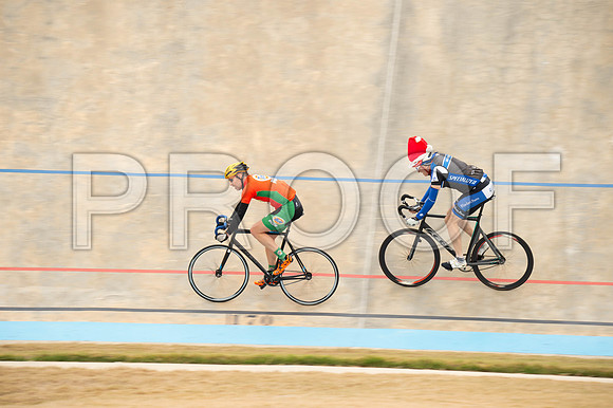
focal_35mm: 260
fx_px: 4425
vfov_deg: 5.3
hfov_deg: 7.9
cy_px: 204
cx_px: 306
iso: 250
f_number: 6.3
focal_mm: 260
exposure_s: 1/125
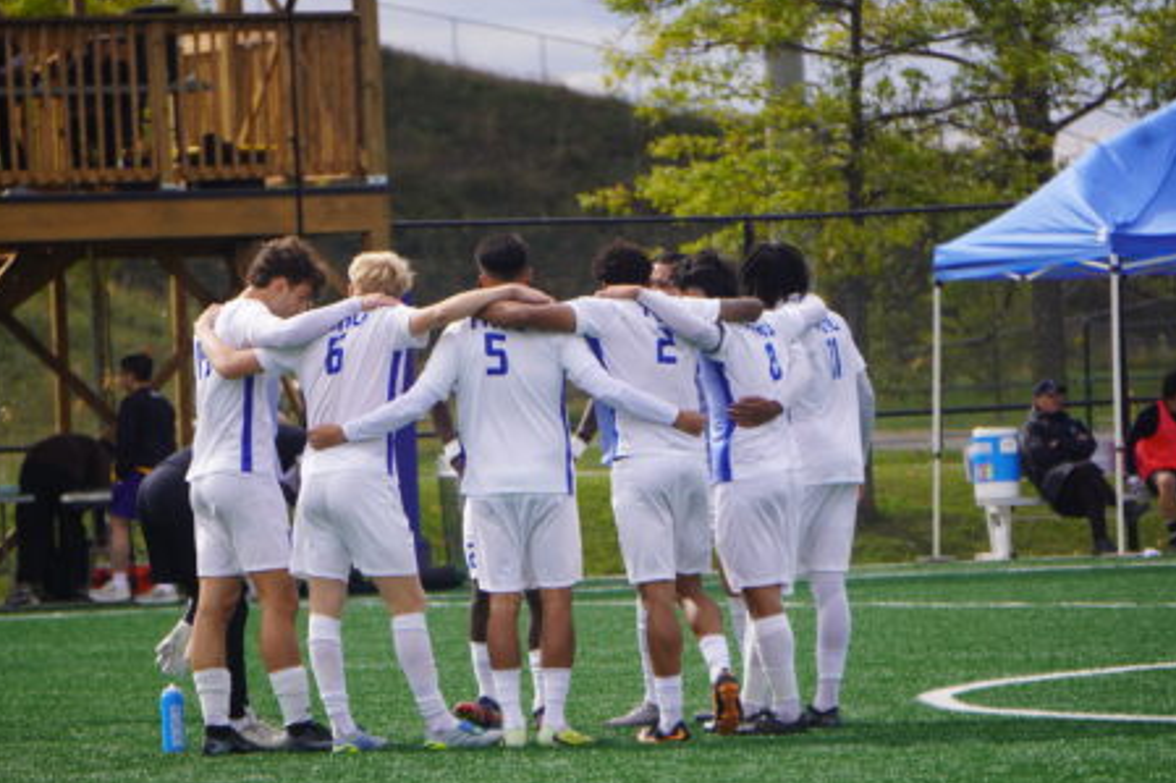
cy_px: 418
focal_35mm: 351
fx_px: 11461
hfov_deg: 5.9
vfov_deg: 3.9
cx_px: 555
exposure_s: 1/400
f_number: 6.3
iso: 160
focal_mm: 210
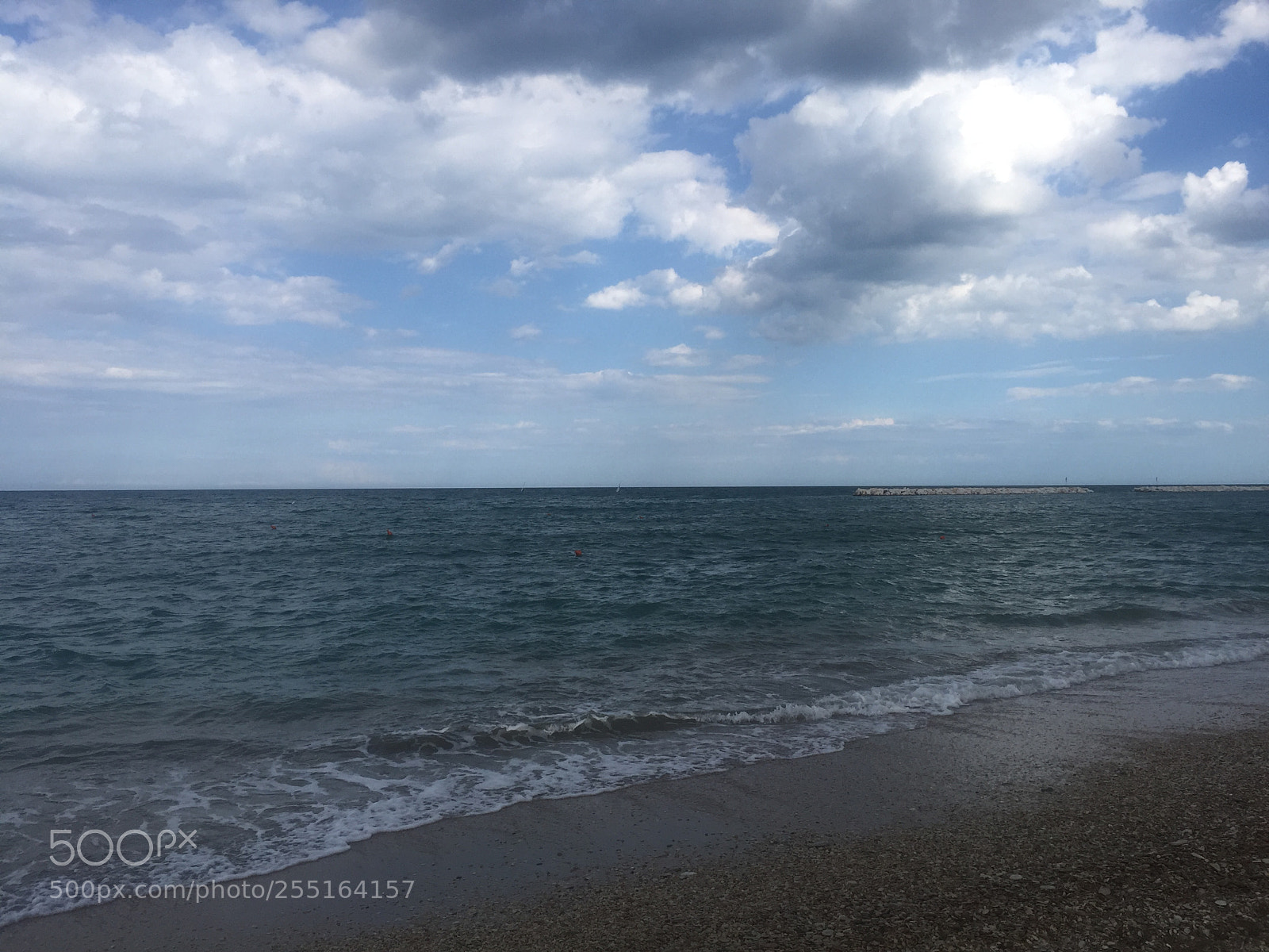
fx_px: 1063
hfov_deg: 61.7
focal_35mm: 29
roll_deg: -1.0
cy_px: 476
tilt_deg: +1.0
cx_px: 634
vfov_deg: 48.2
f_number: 2.2
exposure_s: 1/2639
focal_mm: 4.15
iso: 32
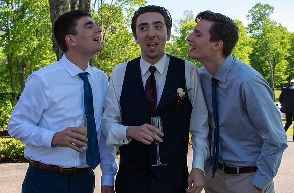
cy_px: 92
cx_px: 151
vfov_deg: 24.7
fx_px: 440
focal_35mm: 54
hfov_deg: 36.9
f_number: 8
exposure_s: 1/250
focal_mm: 35
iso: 320
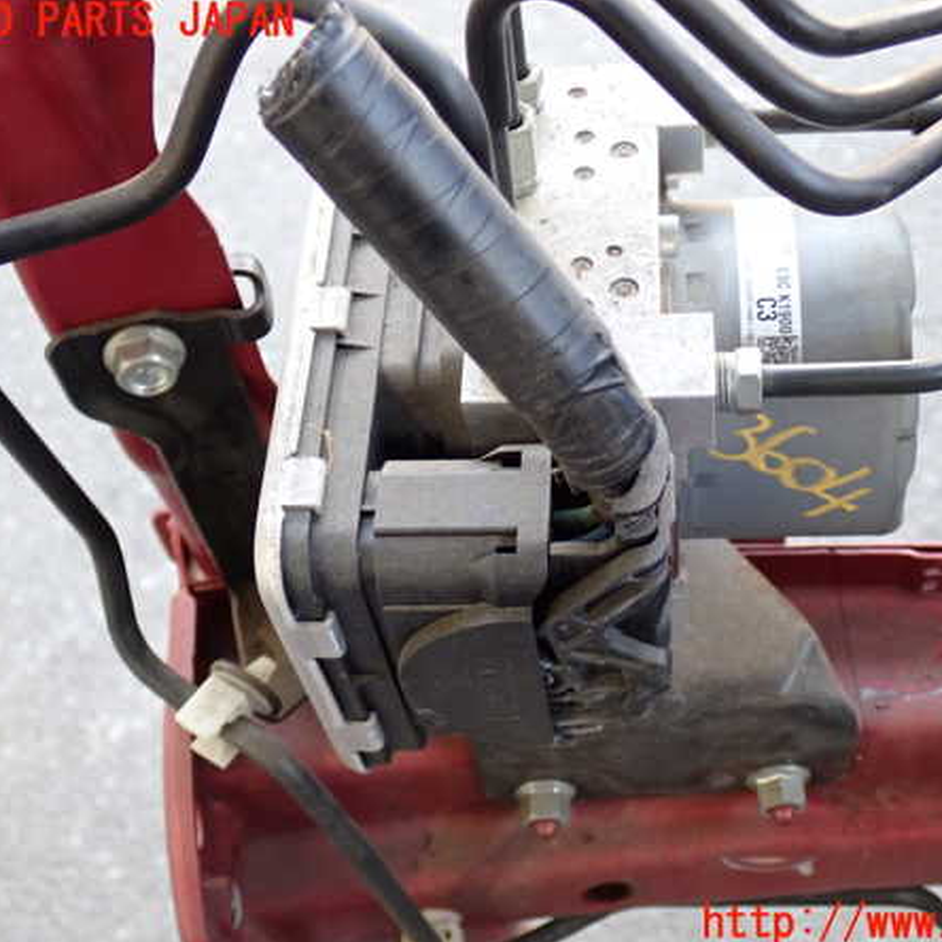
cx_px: 545
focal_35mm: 49
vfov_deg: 34.7
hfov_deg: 34.6
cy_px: 473
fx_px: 1509
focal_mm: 7.31
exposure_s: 1/40
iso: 320
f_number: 2.8
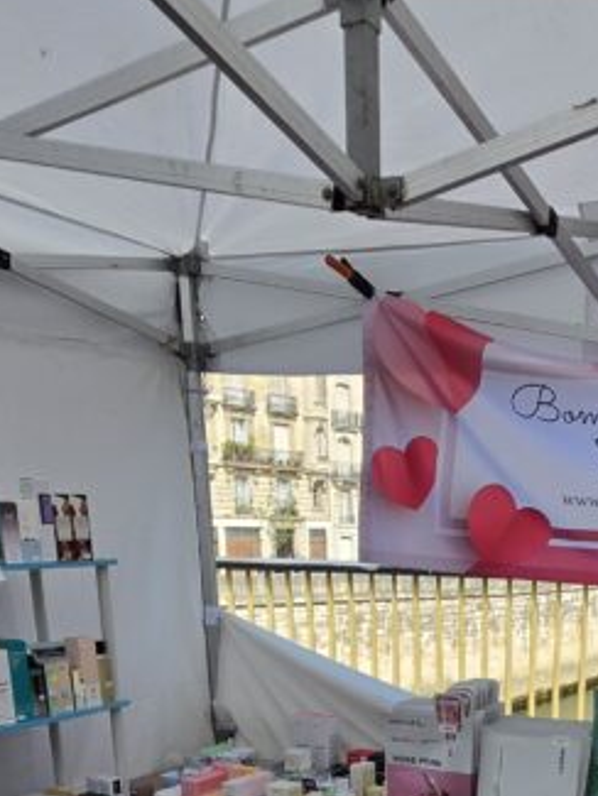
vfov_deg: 38.1
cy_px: 874
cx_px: 490
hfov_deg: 34.0
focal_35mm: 41
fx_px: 944
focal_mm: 2.2
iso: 32
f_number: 1.9
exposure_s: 1/1182
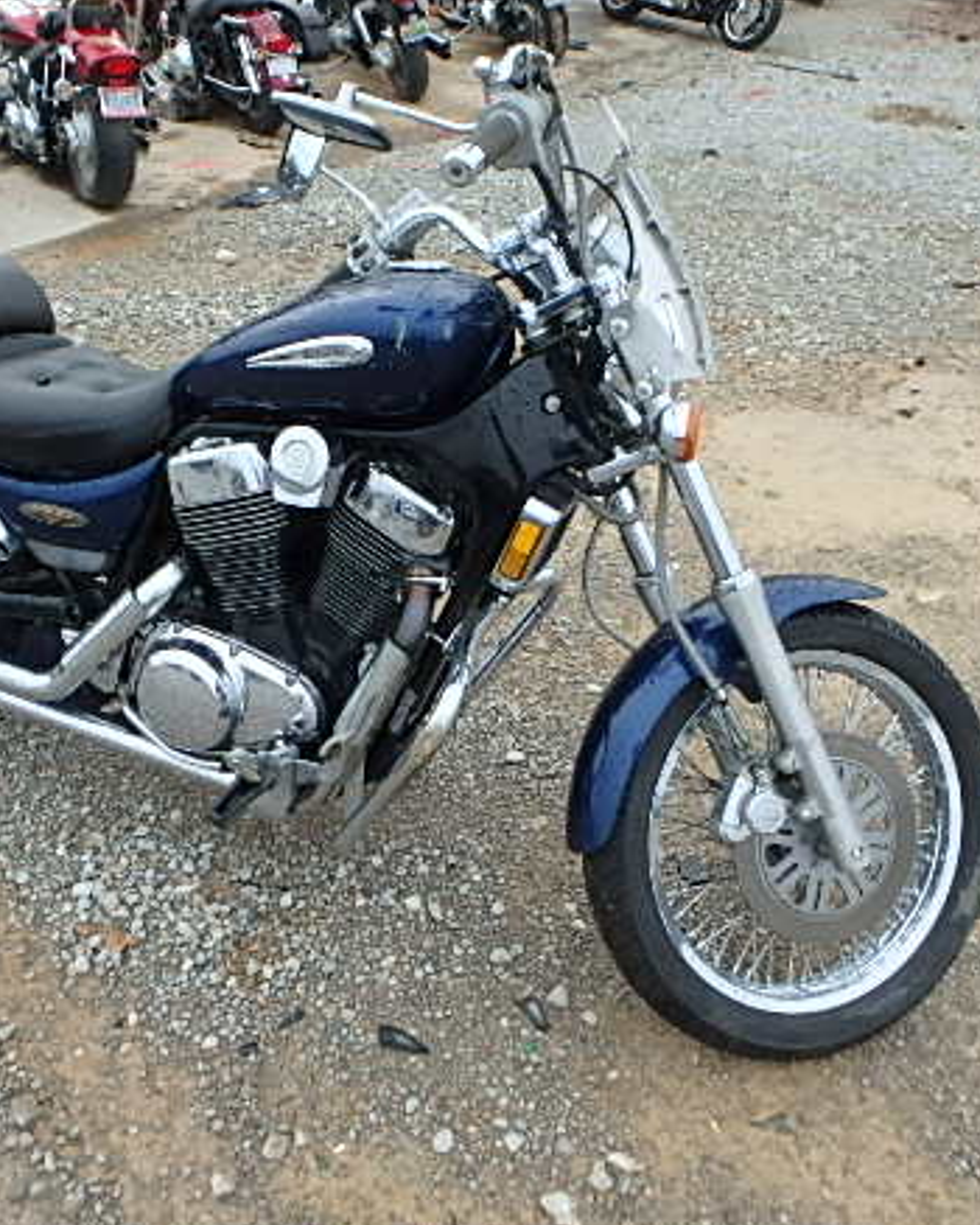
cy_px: 572
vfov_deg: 58.7
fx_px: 1087
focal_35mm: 30
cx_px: 392
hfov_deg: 48.2
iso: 125
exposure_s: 1/200
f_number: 3.5
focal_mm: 3.7
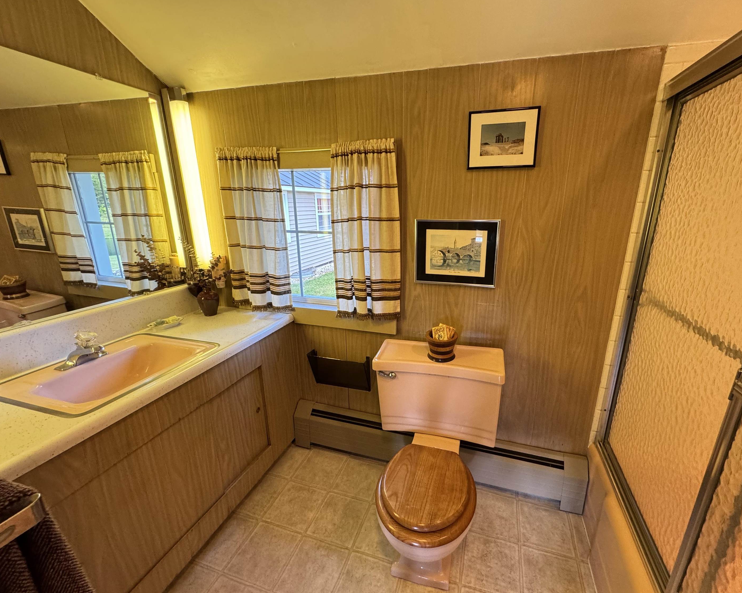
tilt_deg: -16.6
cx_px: 405
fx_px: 329
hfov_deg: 96.5
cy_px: 297
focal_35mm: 15
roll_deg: -1.5
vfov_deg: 84.0
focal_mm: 2.22
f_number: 2.2
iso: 250
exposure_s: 1/60
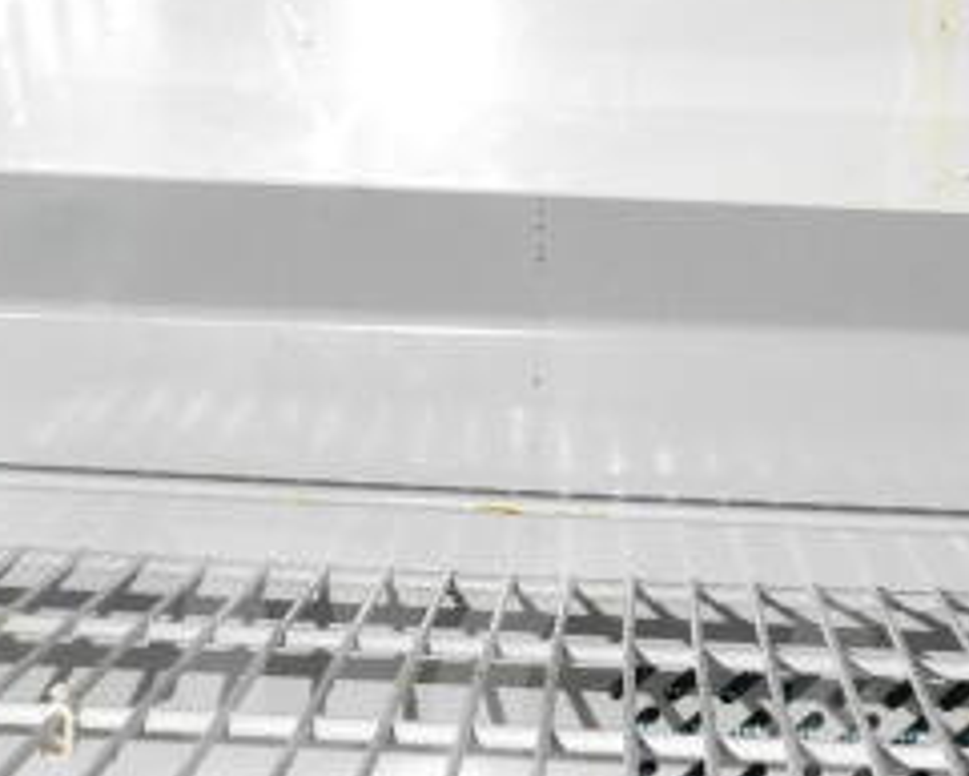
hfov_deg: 19.9
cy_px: 844
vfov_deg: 15.6
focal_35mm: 96
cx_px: 527
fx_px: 2754
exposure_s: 1/30
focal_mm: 18
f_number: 3.5
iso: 6400
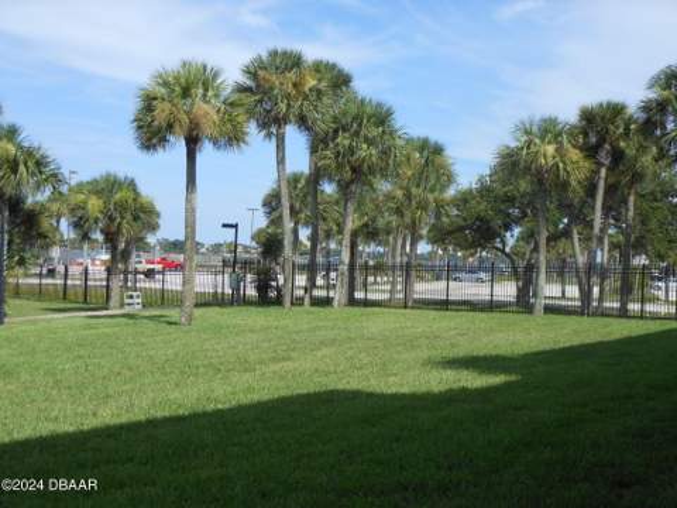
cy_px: 254
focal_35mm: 50
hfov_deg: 38.2
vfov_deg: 29.1
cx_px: 338
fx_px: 978
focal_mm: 8.9
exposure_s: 1/640
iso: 80
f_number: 4
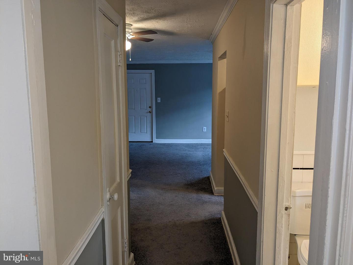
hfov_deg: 65.3
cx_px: 176
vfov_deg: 51.4
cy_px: 132
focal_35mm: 27
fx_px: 275
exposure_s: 1/60
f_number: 1.73
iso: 139
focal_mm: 4.38
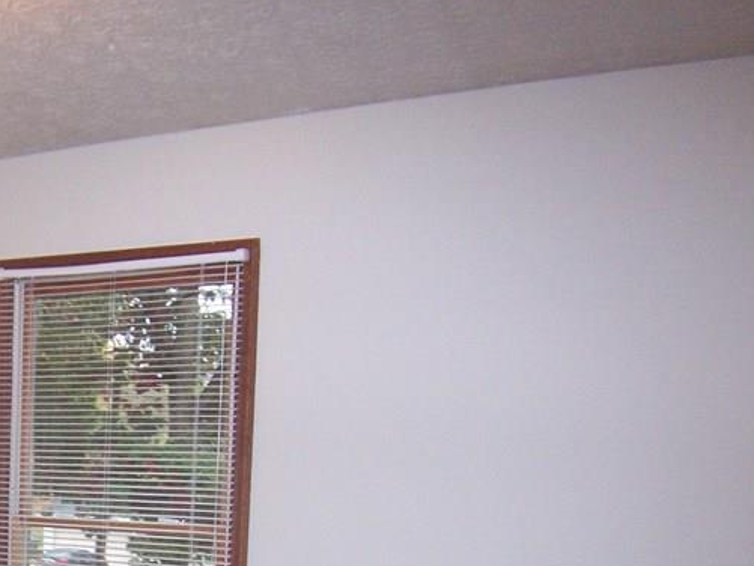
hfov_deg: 36.3
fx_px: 1024
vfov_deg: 28.9
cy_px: 564
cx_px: -5
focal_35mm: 47
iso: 200
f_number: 2.8
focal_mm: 3.8
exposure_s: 1/30
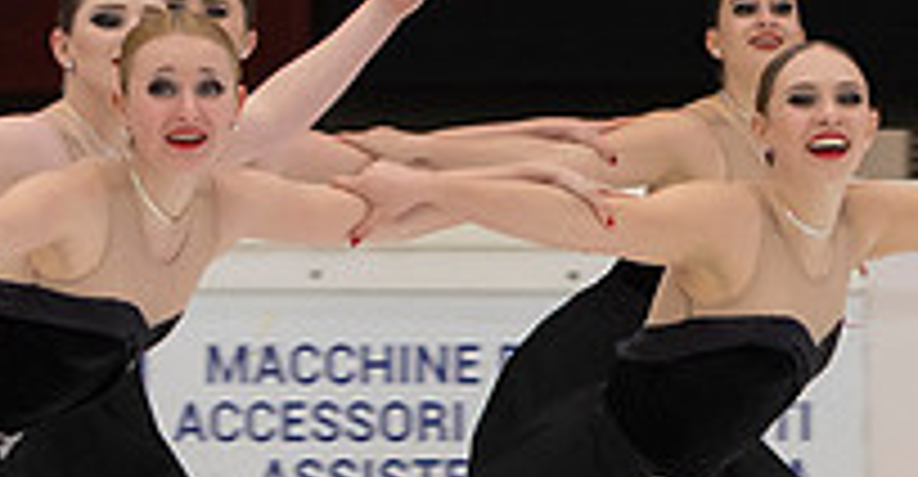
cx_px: 833
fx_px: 15923
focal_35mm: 666
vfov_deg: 1.7
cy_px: 313
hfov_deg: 3.3
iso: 800
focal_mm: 86
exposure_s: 1/250
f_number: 3.5
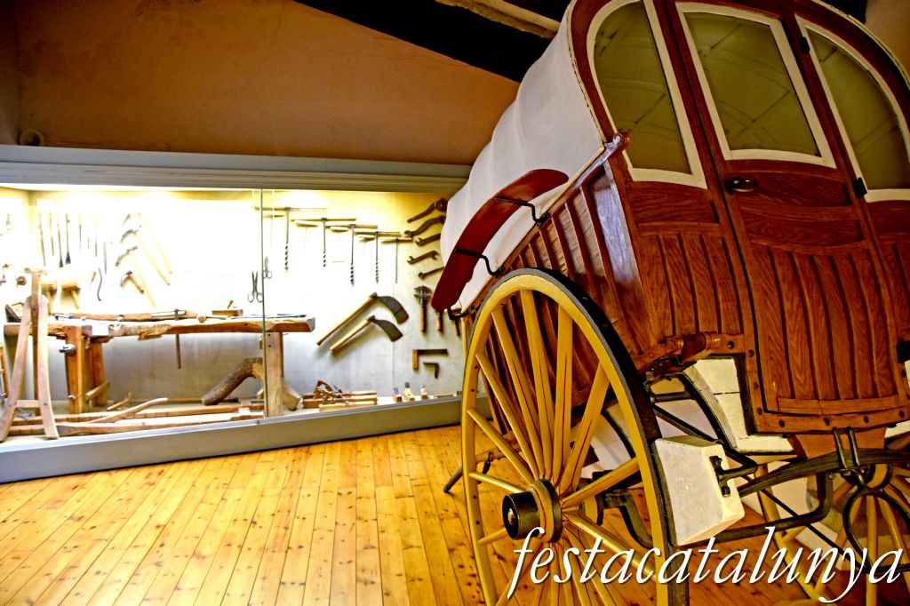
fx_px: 682
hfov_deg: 67.4
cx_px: 455
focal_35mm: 27
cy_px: 303
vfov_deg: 47.9
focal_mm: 18
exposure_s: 1/13
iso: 800
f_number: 3.5
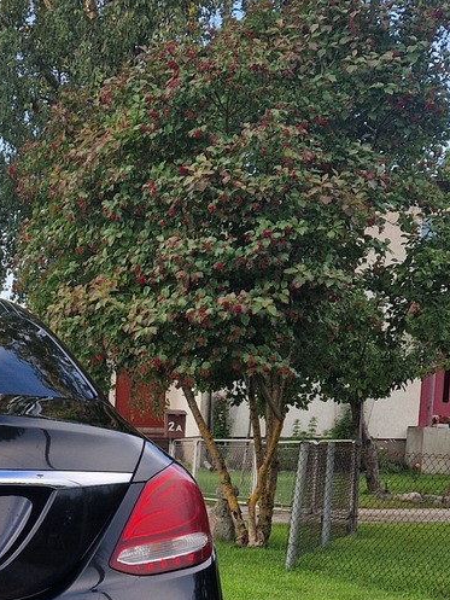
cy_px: 572
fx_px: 1282
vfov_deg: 25.3
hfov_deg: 18.9
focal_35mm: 74
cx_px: -81
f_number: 1.8
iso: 50
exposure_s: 1/180
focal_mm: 5.4
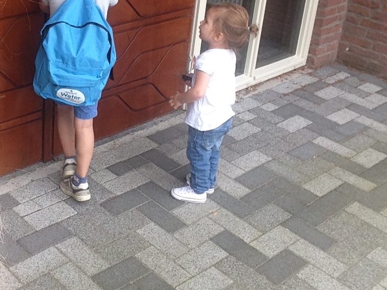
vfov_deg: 24.6
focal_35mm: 59
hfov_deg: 31.6
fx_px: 660
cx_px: 65
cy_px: 82
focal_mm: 2.18
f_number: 2.4
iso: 32
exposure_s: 1/219
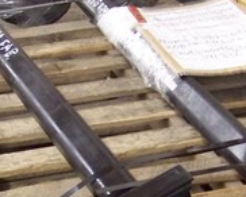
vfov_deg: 11.3
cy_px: 200
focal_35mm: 135
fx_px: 984
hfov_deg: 14.2
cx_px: 185
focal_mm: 5.85
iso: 400
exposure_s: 1/15
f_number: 2.8
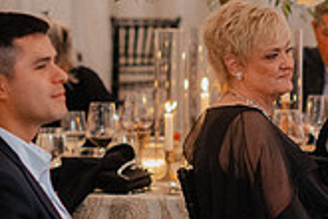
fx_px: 3088
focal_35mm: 339
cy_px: 157
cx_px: 304
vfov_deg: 4.1
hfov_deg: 6.1
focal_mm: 85
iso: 2000
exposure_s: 1/160
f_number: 2
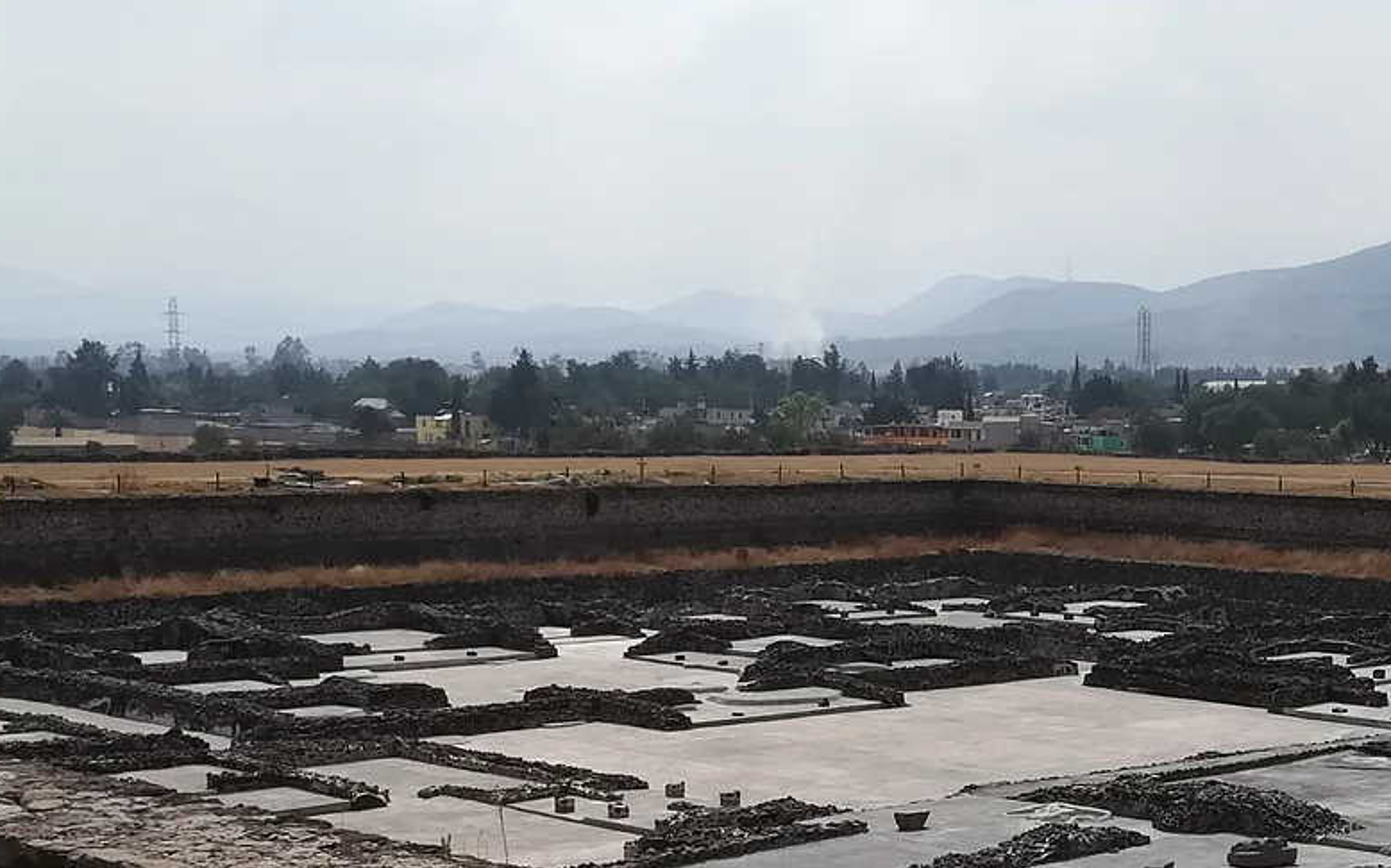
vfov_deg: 18.9
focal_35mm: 68
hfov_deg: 29.8
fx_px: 2577
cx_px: 1007
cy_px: 741
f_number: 2.2
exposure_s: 1/1828
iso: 50
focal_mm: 3.83
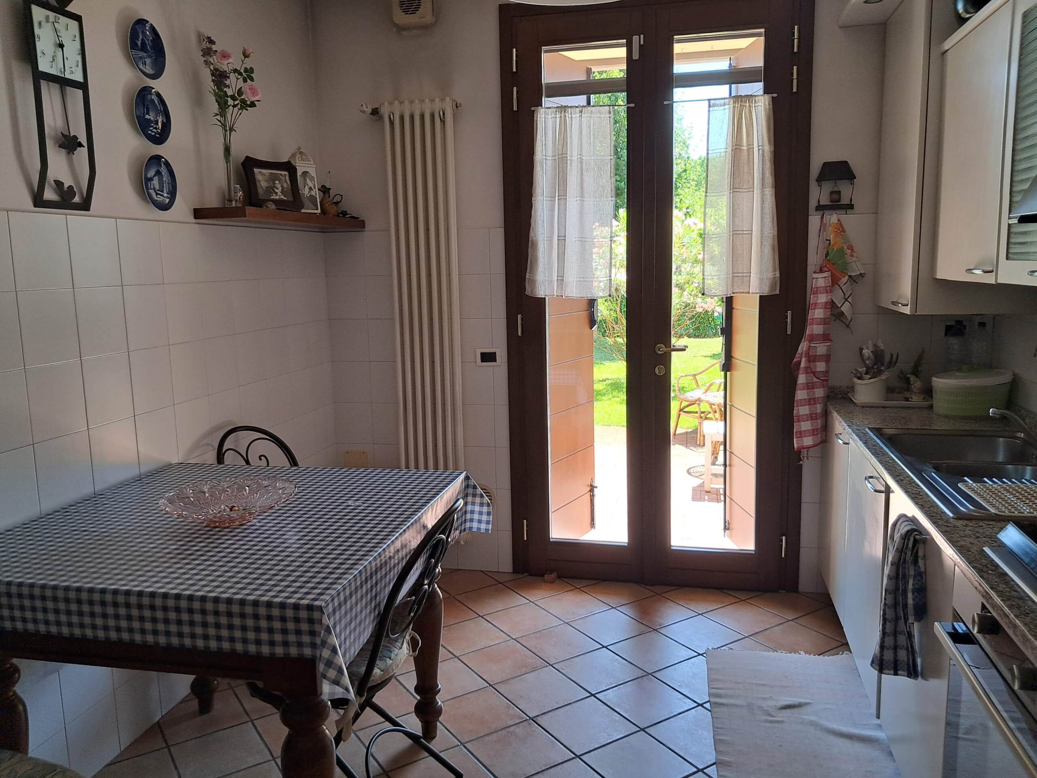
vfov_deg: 51.4
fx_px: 809
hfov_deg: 65.3
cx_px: 518
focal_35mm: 27
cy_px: 389
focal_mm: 4
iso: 50
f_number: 1.8
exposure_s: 1/50
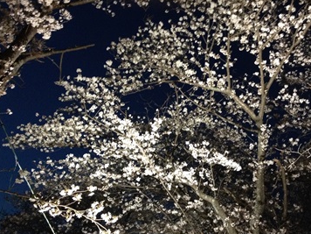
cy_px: 138
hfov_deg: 42.7
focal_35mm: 44
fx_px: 395
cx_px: 188
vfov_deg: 32.8
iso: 400
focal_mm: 4.28
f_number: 2.4
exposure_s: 1/15
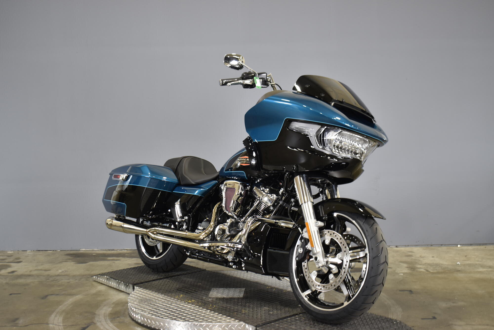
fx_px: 597
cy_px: 165
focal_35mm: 44
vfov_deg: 30.8
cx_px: 247
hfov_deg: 45.0
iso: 400
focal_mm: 29
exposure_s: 1/20
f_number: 4.2
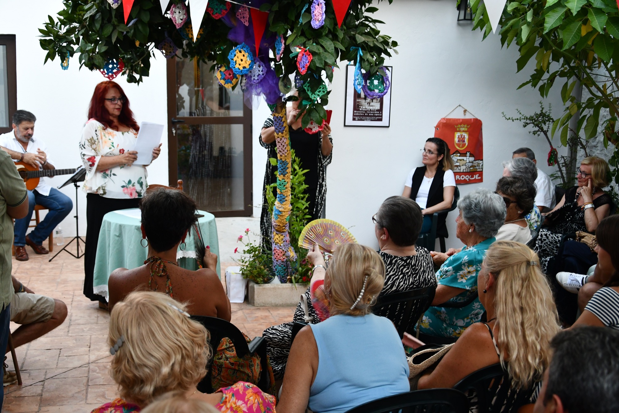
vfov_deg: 28.1
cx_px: 310
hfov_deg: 41.1
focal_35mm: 48
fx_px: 825
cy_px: 206
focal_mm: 32
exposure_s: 1/125
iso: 1000
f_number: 4.2
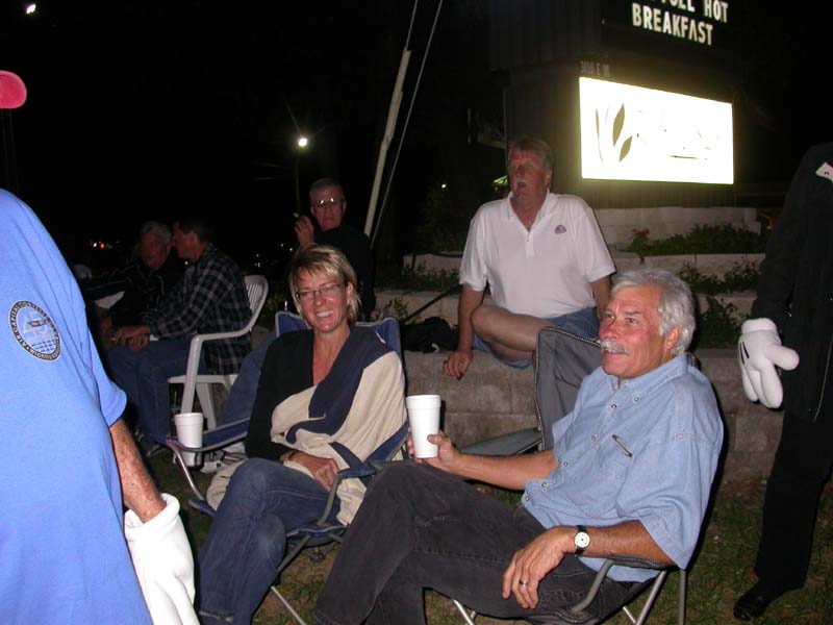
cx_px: 416
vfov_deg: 37.7
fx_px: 914
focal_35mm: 38
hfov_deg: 49.0
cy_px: 312
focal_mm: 7.85
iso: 200
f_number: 2.6
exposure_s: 1/60
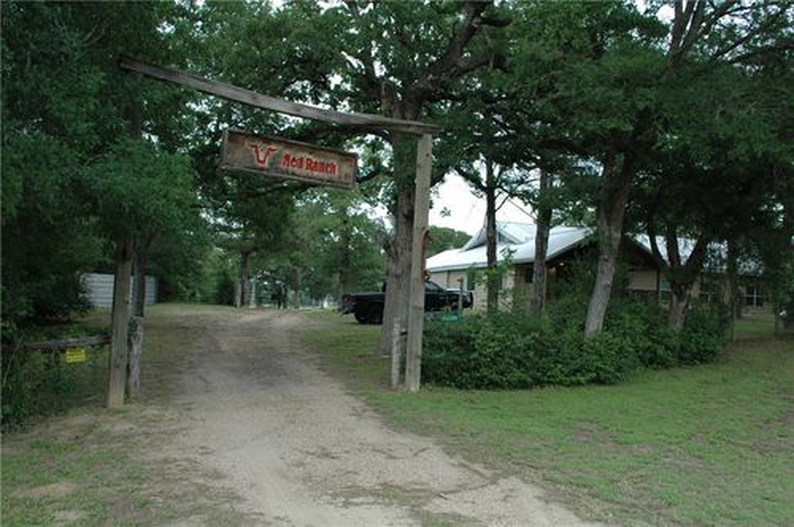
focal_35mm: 30
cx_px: 397
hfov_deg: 62.0
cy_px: 264
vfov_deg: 43.5
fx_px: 661
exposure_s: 1/250
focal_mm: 20
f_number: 8
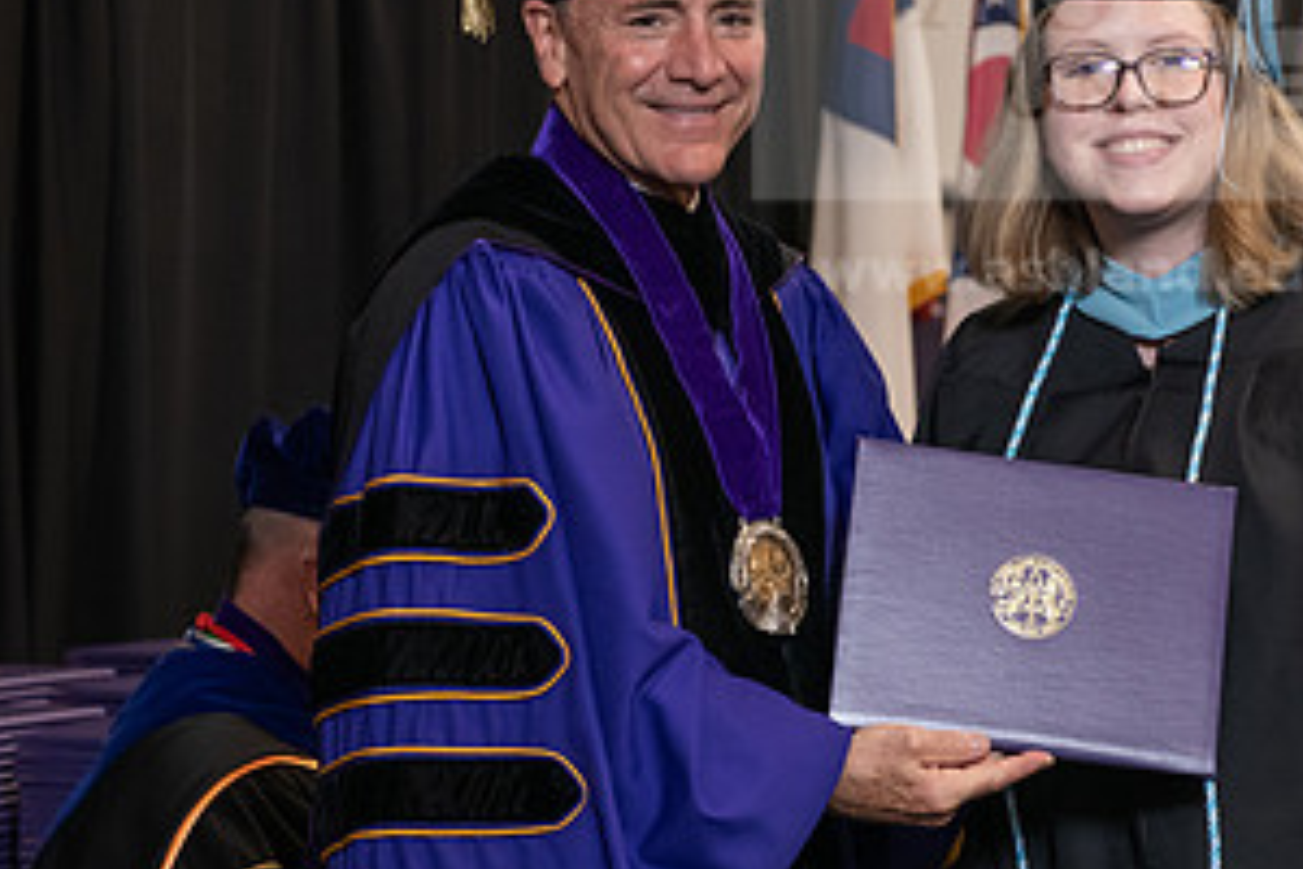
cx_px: 621
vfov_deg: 11.4
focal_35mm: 120
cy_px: 363
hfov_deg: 17.1
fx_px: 4343
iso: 2000
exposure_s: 1/125
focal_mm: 62
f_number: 5
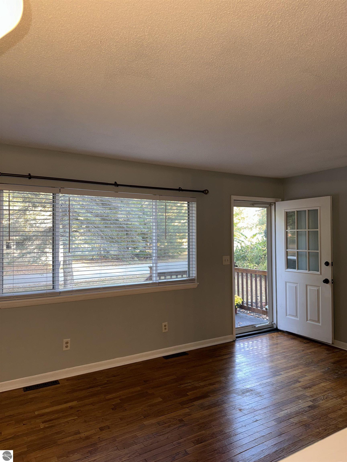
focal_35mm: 24
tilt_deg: +0.3
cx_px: 174
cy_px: 231
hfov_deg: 56.8
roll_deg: +0.9
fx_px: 321
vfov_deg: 71.6
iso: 50
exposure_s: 1/24
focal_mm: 6.76
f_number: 1.78
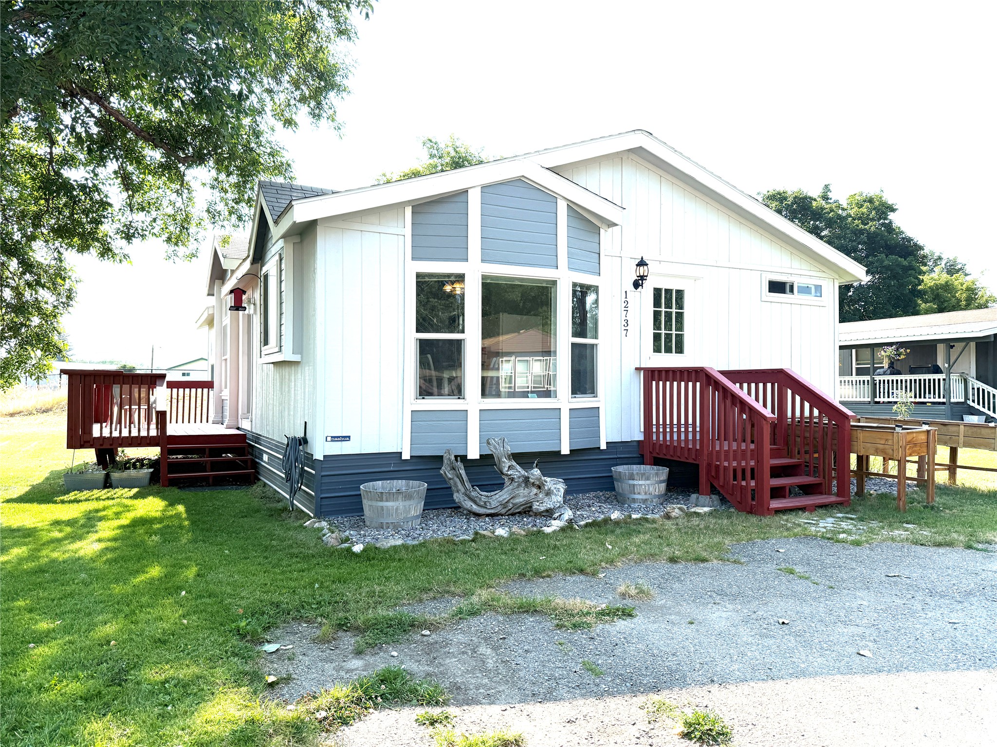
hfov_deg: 71.6
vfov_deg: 56.8
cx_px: 498
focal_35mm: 24
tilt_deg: +2.0
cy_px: 374
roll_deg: -0.2
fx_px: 691
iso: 100
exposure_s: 1/3279
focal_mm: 6.76
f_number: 1.78
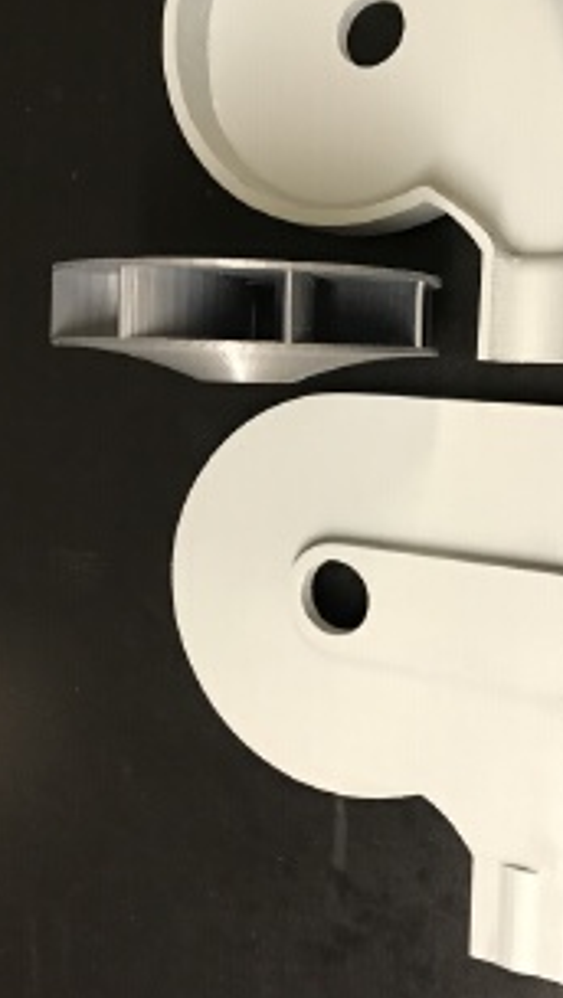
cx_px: 291
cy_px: 373
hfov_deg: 29.8
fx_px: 1060
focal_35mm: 40
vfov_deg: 49.9
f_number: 1.8
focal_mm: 3.99
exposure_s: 1/15
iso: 100
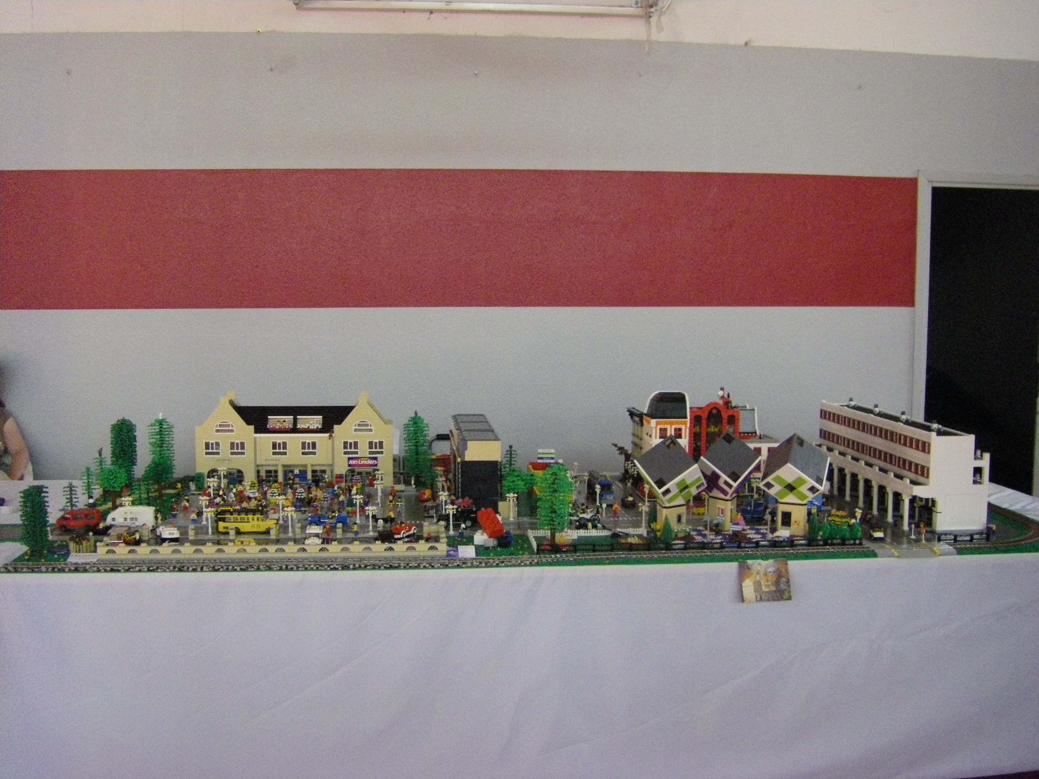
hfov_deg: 49.0
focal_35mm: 38
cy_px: 390
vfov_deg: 37.7
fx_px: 1141
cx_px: 520
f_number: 3.5
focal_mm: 6.3
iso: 800
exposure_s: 1/30
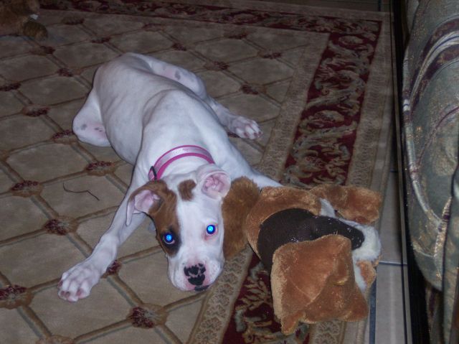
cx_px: 230
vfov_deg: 19.4
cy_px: 172
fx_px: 1007
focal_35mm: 76
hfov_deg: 25.7
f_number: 3.8
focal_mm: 16
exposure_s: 1/45
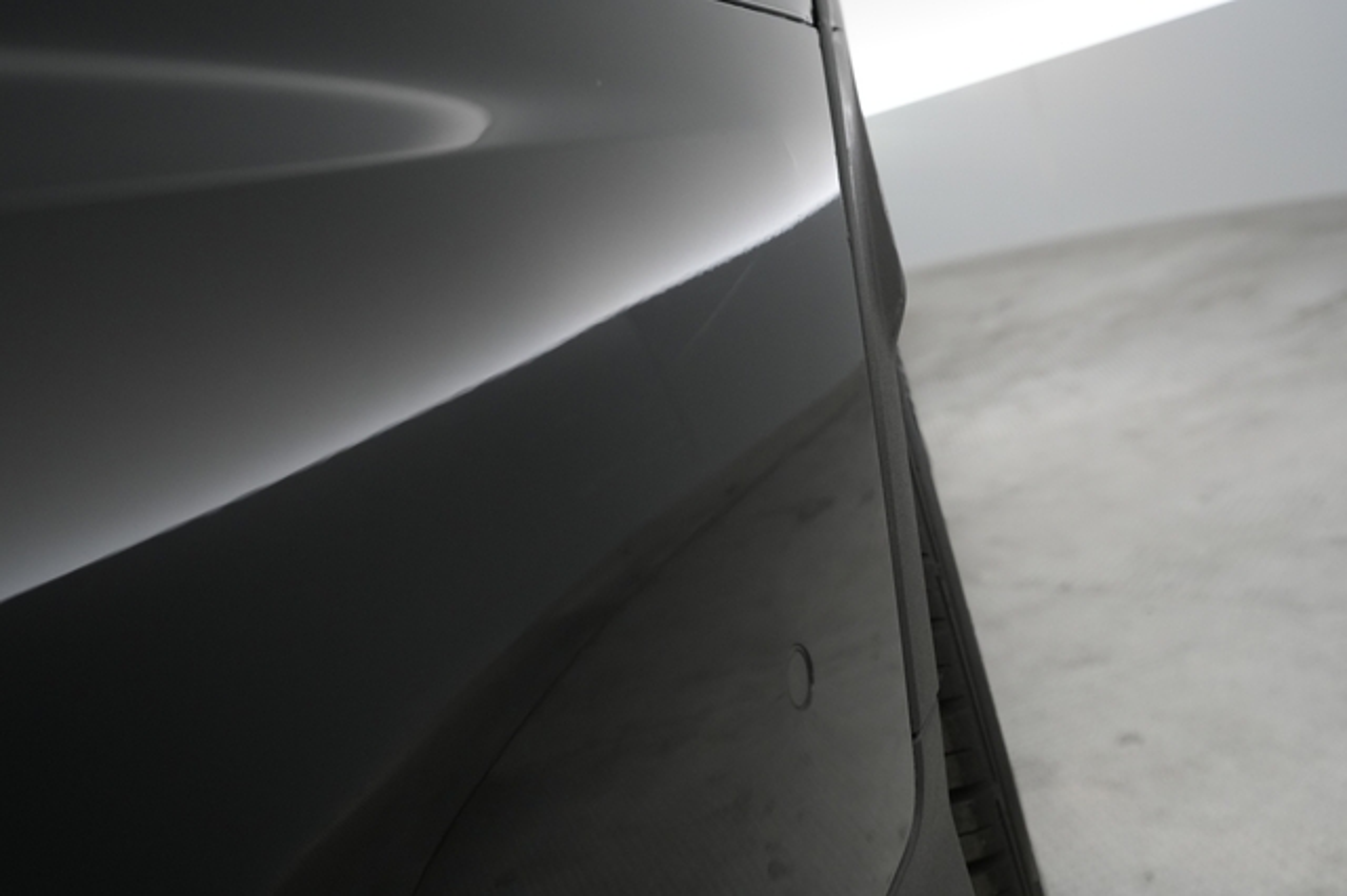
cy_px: 448
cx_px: 674
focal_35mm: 28
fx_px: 1047
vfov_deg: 46.4
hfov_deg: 65.5
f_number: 5
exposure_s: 1/125
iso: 3200
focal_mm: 28
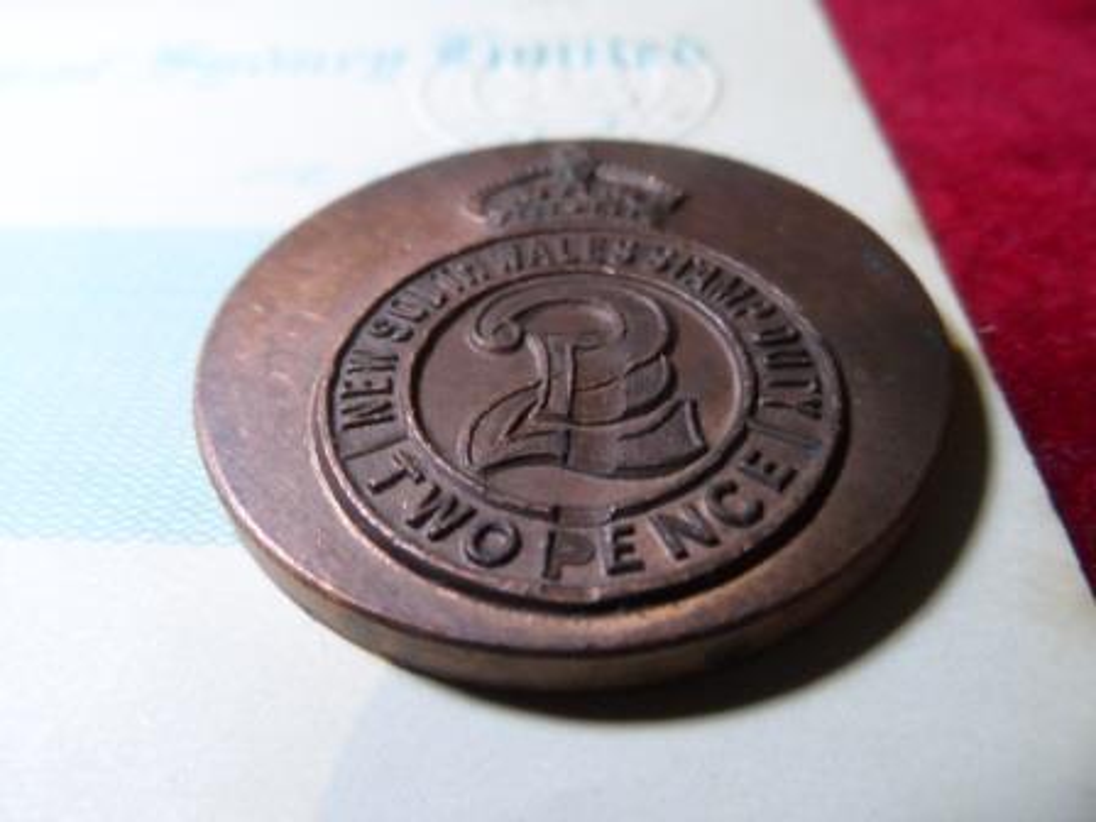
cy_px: 411
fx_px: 760
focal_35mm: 24
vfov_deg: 56.8
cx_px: 548
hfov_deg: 71.6
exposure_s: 1/30
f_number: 3.2
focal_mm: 4
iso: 320
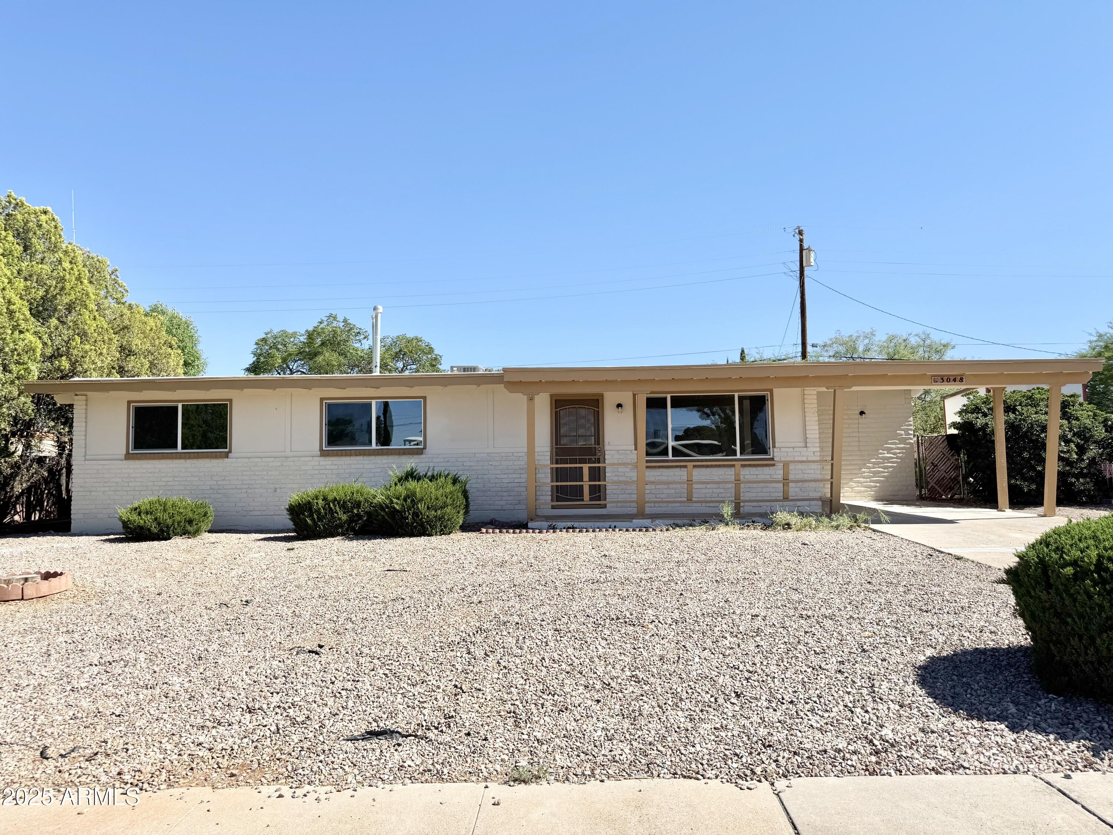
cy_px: 418
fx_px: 772
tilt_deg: +3.7
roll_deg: +0.6
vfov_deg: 56.8
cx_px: 556
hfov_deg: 71.6
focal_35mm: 24
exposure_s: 1/4950
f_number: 1.78
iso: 80
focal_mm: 6.76
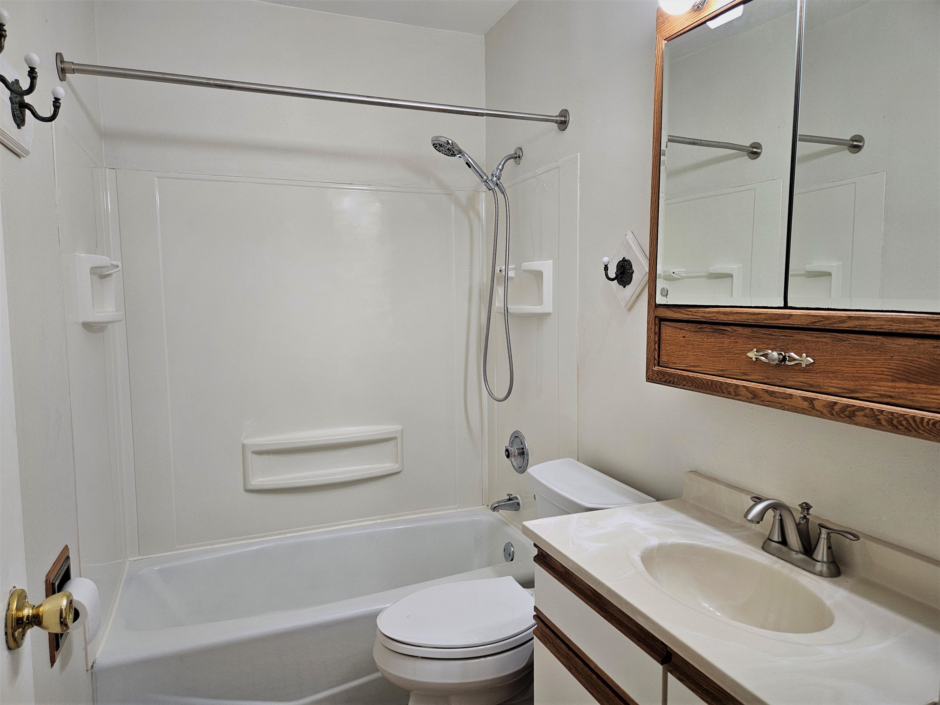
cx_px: 470
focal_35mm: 23
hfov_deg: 73.9
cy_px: 352
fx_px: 625
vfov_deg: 58.9
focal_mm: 5.4
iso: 125
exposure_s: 1/120
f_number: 1.8
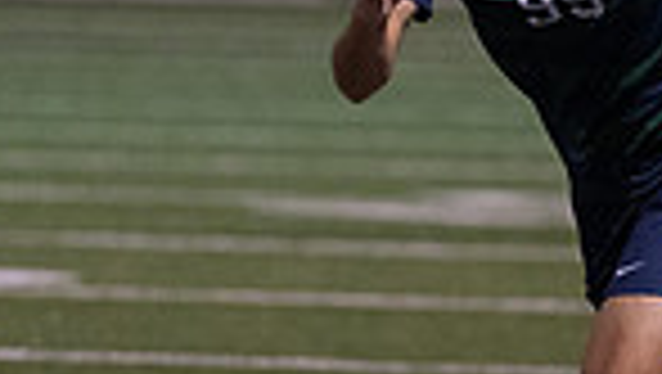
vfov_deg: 1.3
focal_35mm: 918
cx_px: 675
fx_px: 16129
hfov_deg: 2.4
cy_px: 341
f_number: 2.8
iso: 2500
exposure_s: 1/1250
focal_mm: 173
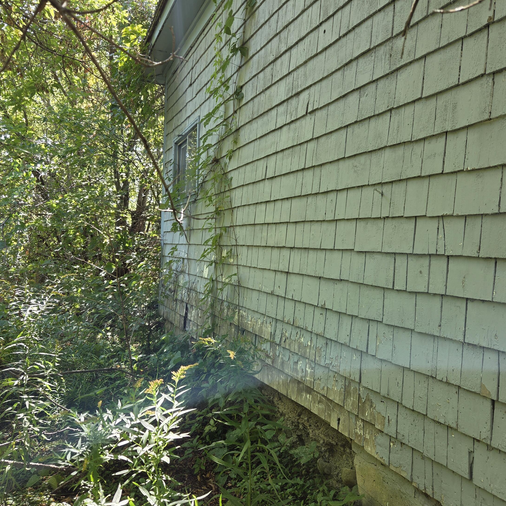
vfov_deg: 57.3
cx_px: 259
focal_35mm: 28
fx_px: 463
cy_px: 257
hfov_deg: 57.3
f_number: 1.8
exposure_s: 1/180
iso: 50
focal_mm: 5.4
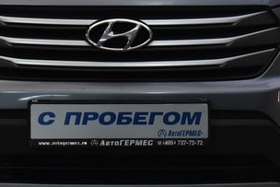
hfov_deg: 8.9
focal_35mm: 231
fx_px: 1797
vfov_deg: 5.9
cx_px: 122
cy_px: 21
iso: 800
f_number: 5.6
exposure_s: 1/100
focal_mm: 52
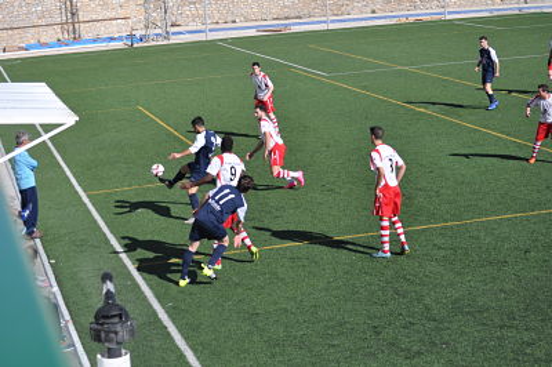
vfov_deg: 16.5
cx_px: 276
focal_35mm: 82
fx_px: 1264
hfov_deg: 24.6
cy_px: 184
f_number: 6.3
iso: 400
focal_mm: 55
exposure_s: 1/1600
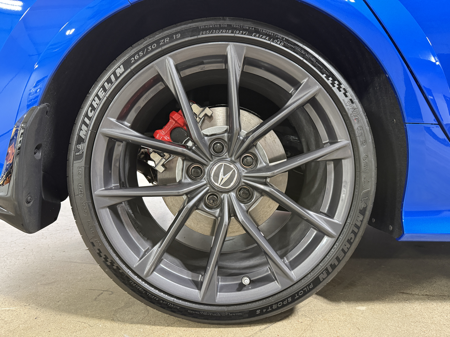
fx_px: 312
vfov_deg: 56.8
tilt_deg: -5.6
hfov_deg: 71.6
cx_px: 225
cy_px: 168
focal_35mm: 24
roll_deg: -0.3
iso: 640
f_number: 1.78
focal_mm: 6.76
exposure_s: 1/60
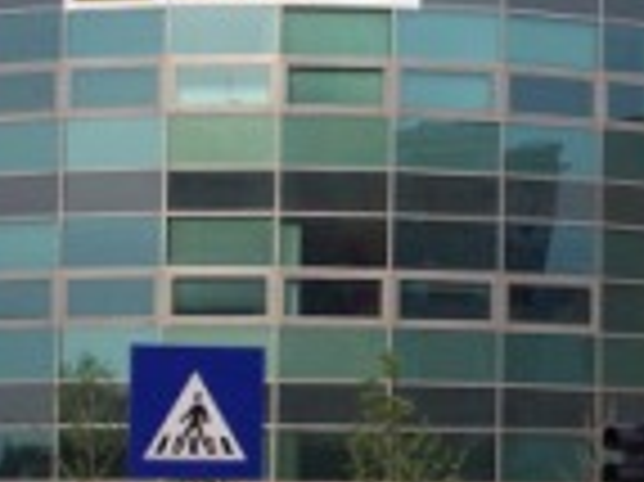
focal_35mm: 201
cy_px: 279
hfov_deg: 9.8
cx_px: 644
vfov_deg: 7.4
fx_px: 3736
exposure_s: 1/350
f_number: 3.2
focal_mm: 10.7
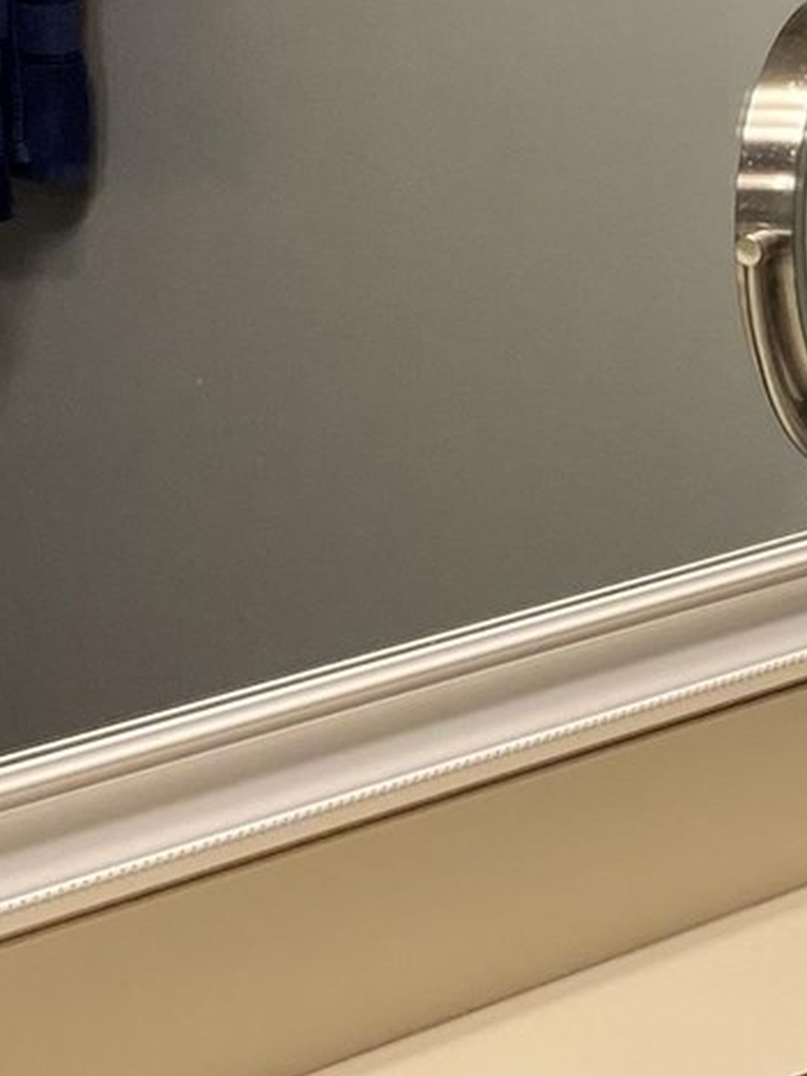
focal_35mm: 128
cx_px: 947
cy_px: 287
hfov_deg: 11.4
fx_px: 3979
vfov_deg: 15.3
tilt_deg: -7.9
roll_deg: +0.7
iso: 125
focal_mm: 4.25
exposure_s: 1/120
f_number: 1.8
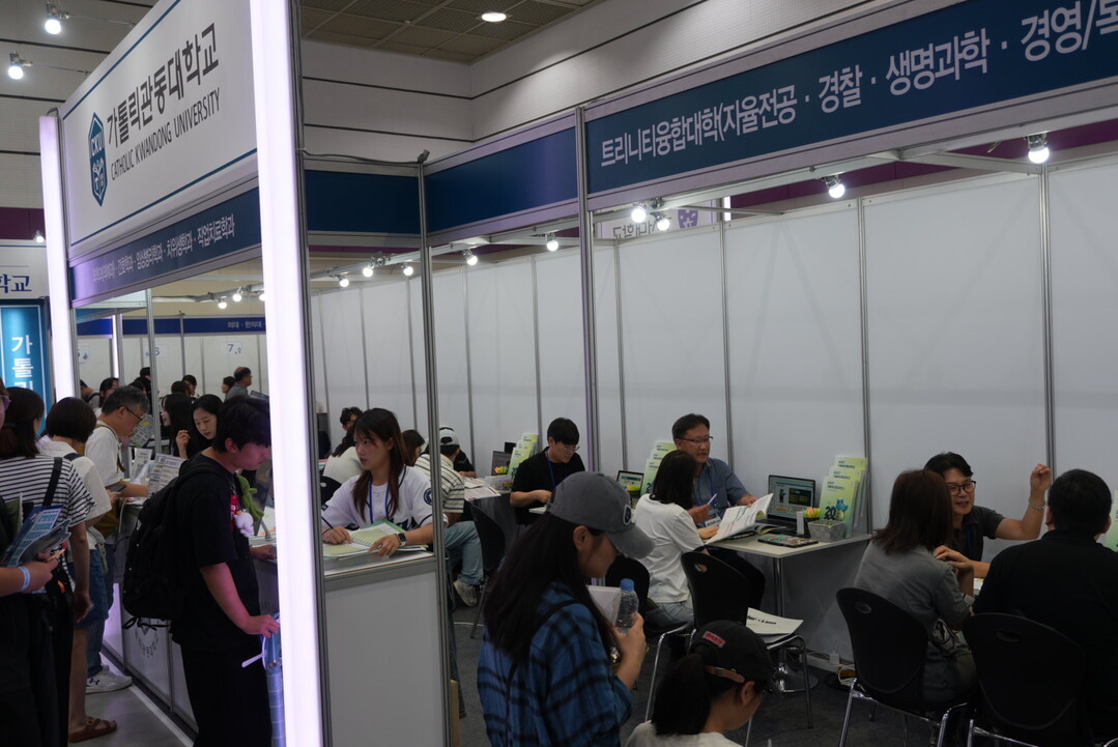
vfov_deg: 40.0
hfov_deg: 57.2
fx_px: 1025
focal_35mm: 33
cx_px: 559
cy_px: 374
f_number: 4
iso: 125
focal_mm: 22
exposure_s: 1/40
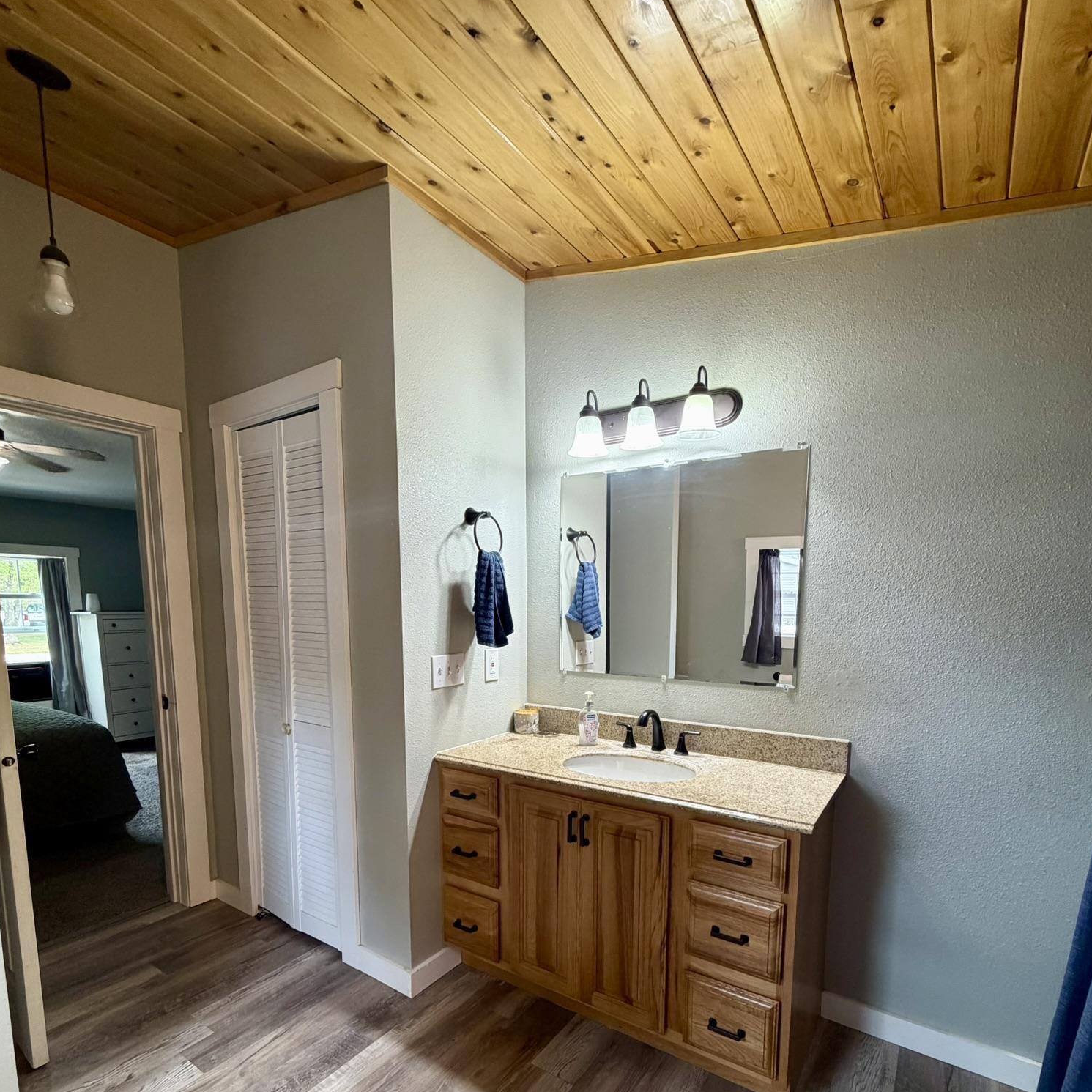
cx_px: 560
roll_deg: -0.5
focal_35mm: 17
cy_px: 683
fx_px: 607
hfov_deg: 84.0
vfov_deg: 82.4
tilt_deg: -7.2
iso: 200
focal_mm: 2.22
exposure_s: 1/60
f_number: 2.2
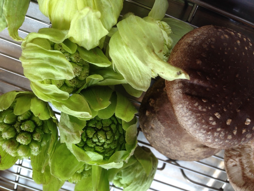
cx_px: 127
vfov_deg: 42.9
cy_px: 96
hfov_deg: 55.4
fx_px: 242
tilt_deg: -68.5
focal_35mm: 33
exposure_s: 1/40
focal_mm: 4.12
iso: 50
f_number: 2.4
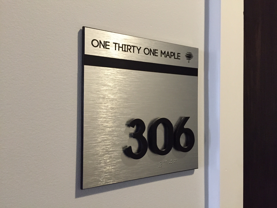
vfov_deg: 48.2
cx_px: 138
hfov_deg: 61.7
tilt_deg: -0.1
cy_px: 104
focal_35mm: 29
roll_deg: -1.2
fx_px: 232
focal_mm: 4.15
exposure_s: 1/30
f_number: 2.2
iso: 250
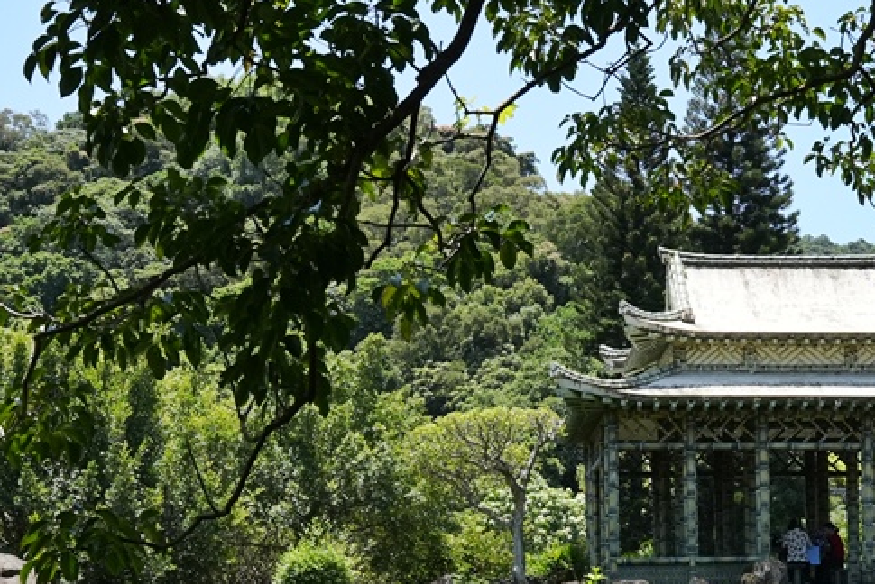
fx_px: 1848
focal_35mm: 76
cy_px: 585
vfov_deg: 17.5
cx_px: 711
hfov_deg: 26.1
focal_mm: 24
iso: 1250
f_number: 8
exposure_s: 1/1600
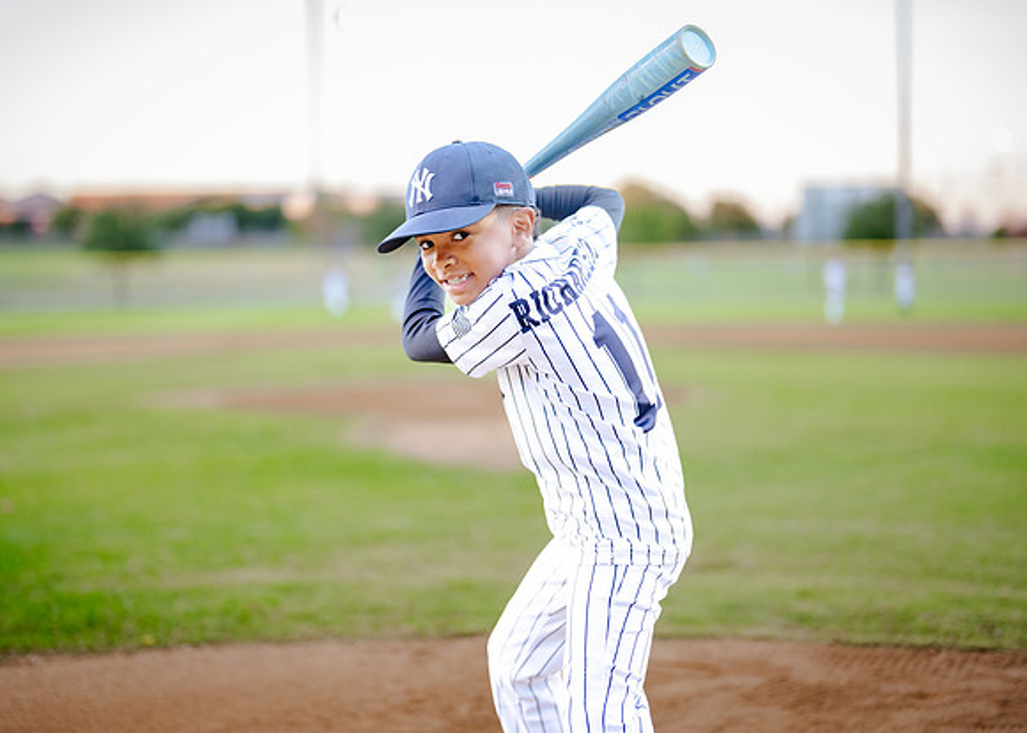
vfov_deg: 23.2
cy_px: 332
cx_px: 481
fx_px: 1788
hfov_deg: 32.0
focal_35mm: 61
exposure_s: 1/500
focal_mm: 50
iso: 400
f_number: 1.2
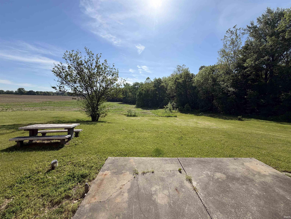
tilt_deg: -5.2
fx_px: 118
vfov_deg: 85.7
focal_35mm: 14
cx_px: 146
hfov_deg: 102.1
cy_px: 110
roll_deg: -0.9
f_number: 2.2
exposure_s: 1/1189
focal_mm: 2.22
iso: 20
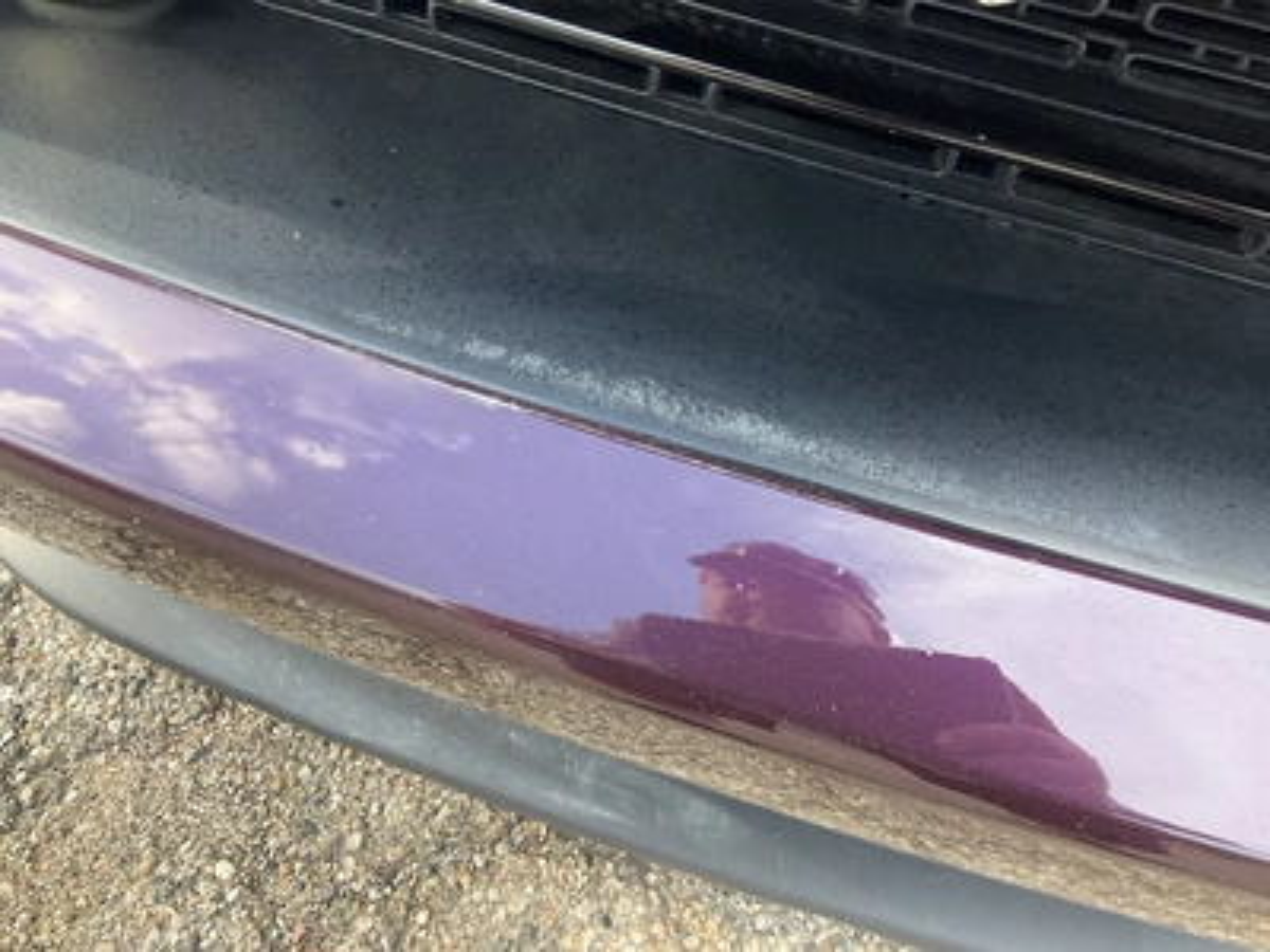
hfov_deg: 61.7
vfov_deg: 48.2
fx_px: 1064
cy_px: 476
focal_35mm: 29
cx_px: 635
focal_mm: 3
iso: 32
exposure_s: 1/130
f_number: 1.8
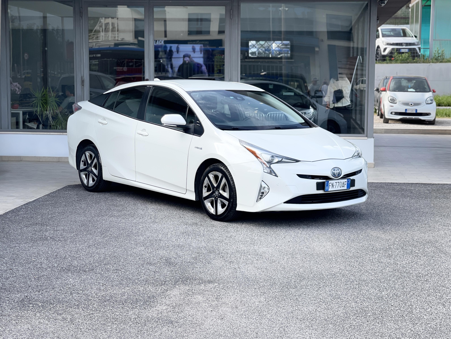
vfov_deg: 22.9
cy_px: 170
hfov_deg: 30.3
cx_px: 226
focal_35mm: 64
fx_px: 834
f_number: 2.2
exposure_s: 1/272
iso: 25
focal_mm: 7.5
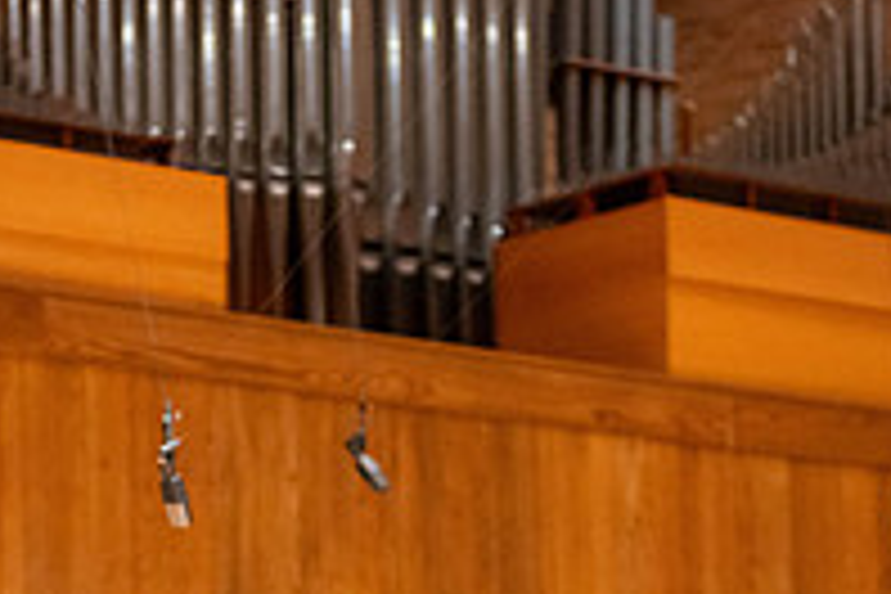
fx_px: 5073
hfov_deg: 10.0
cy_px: 812
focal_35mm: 205
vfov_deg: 6.6
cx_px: 166
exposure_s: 1/320
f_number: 2.8
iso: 2500
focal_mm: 70
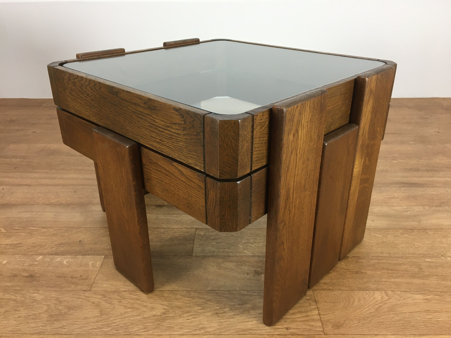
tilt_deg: -27.2
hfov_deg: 61.7
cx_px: 226
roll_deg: +0.7
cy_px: 169
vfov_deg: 48.2
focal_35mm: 29
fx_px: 378
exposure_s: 1/33
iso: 50
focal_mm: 4.15
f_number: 2.2
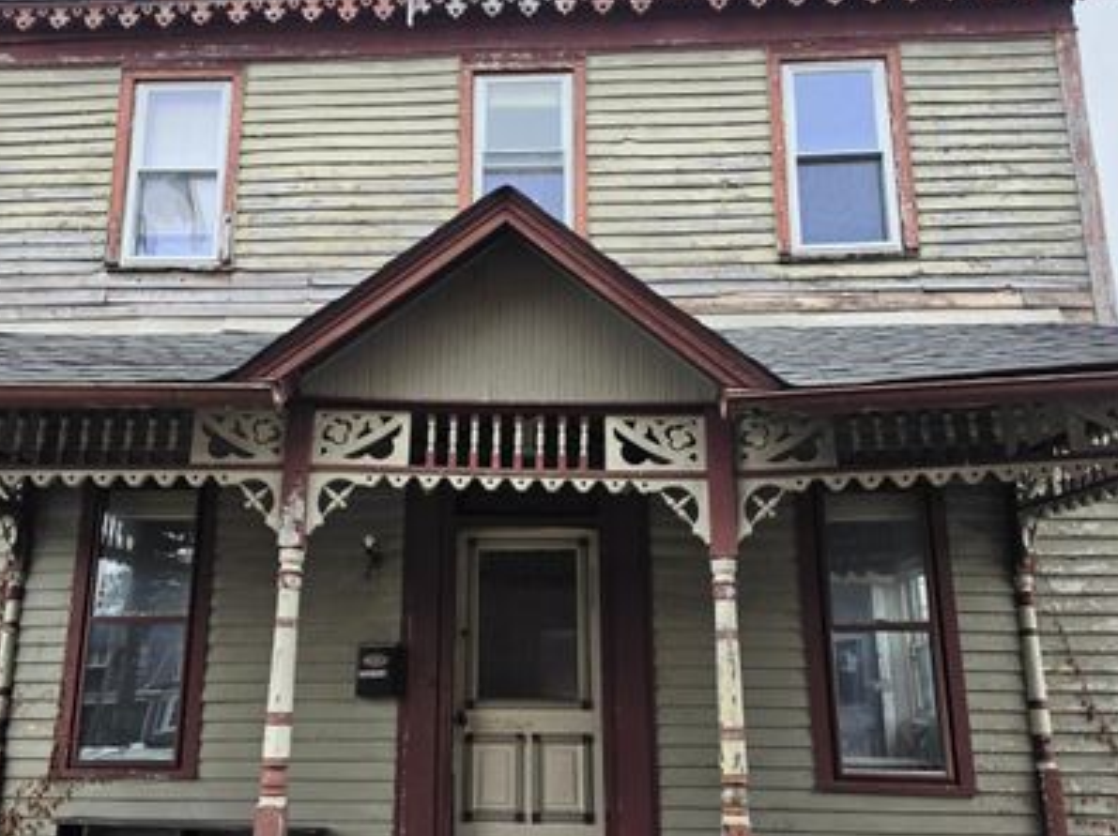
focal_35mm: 29
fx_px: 936
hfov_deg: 61.7
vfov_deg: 48.1
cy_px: 469
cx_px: 524
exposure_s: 1/359
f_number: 1.4
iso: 20
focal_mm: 6.5
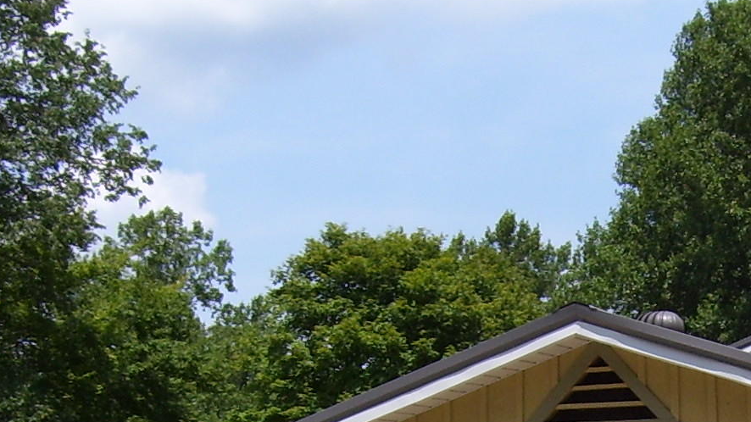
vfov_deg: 11.4
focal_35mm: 102
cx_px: 698
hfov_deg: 20.5
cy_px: 618
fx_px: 2031
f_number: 4.8
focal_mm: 6
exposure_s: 1/500
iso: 80
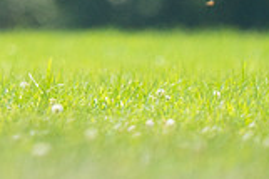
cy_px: -143
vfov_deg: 0.6
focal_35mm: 2163
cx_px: -119
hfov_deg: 1.0
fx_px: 16146
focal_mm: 600
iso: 2500
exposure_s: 1/4000
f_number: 6.3
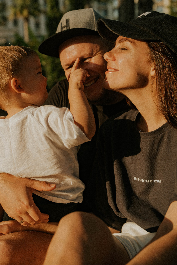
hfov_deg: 22.6
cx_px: 84
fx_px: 442
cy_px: 107
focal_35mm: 60
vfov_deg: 33.3
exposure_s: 1/1000
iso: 100
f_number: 3.5
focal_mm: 43
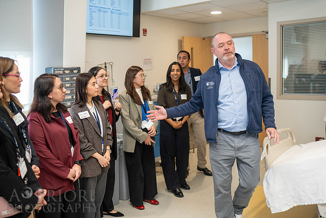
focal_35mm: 37
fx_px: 338
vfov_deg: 35.7
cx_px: 169
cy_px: 109
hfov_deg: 51.5
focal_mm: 35
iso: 640
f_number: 2
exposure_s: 1/400
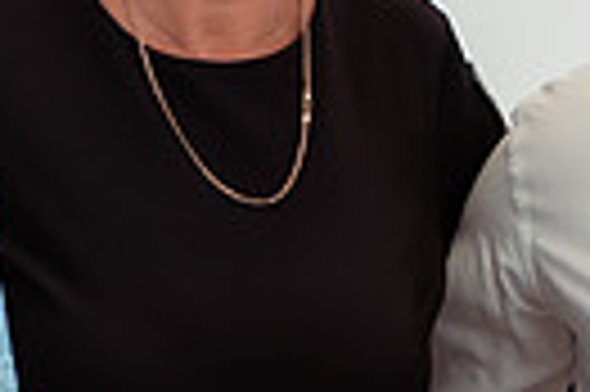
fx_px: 3192
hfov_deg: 10.6
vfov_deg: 7.0
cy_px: 71
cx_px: 222
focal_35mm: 195
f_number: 3.2
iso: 400
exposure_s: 1/400
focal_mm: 35
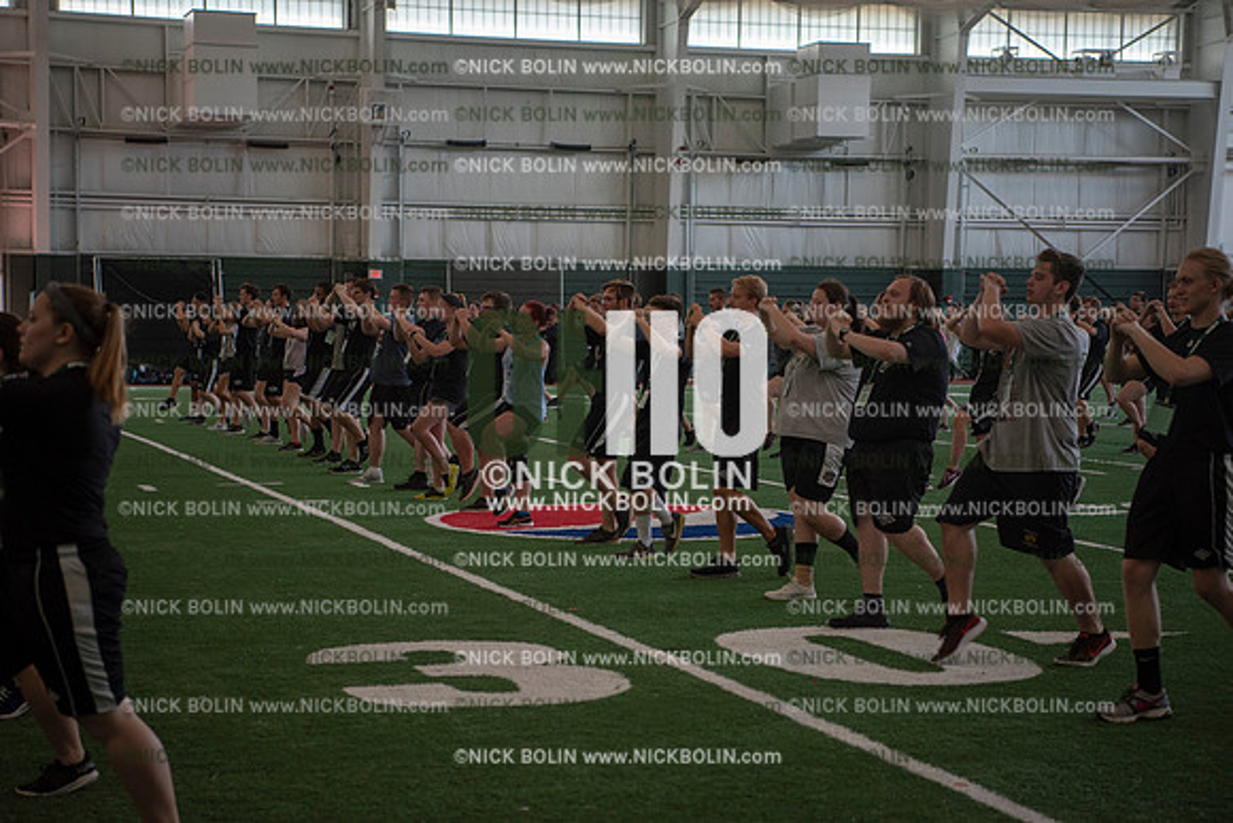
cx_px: 616
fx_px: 2398
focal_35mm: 70
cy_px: 412
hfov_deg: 28.8
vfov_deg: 19.5
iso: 640
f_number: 3.2
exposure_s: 1/320
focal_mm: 70
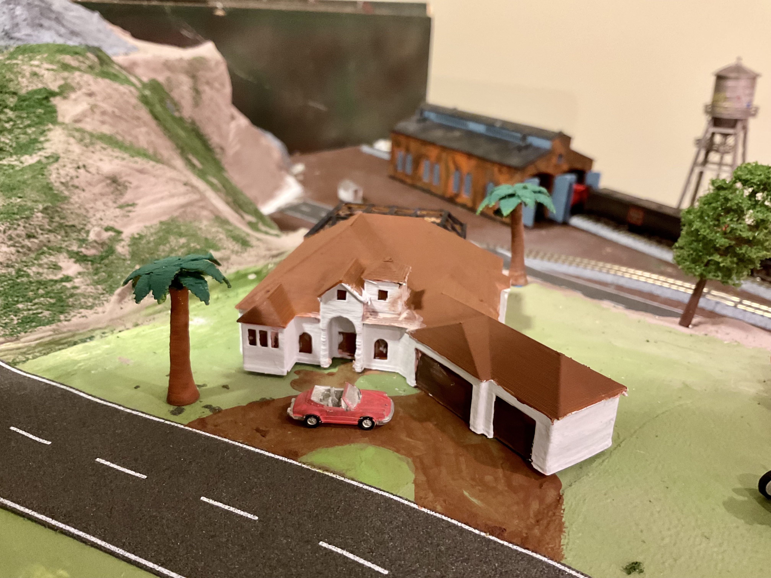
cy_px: 289
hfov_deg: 61.7
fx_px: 646
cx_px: 386
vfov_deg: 48.2
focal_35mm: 29
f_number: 1.8
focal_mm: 3
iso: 200
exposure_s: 1/40
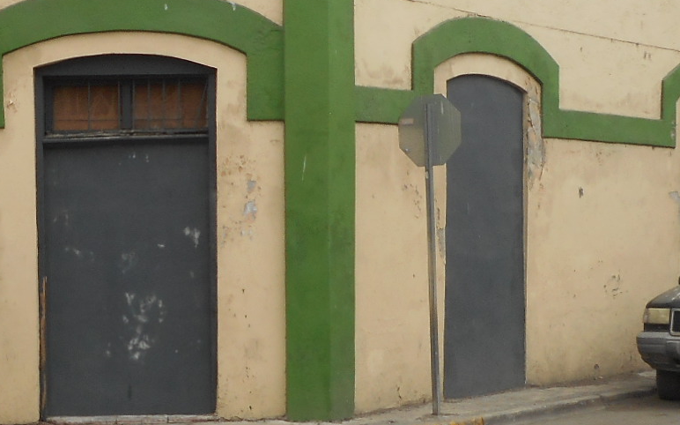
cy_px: 237
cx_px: 201
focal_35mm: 78
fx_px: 1445
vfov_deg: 16.7
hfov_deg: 26.3
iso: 80
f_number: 3.7
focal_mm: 4.5
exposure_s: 1/200
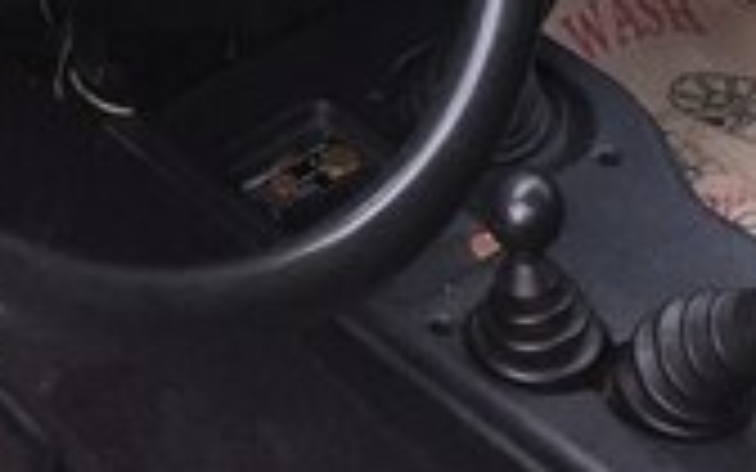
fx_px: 1875
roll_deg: +1.6
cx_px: 338
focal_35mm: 91
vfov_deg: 11.9
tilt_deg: -11.0
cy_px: -625
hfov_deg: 22.8
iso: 64
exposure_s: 1/33
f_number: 2.2
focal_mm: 4.15
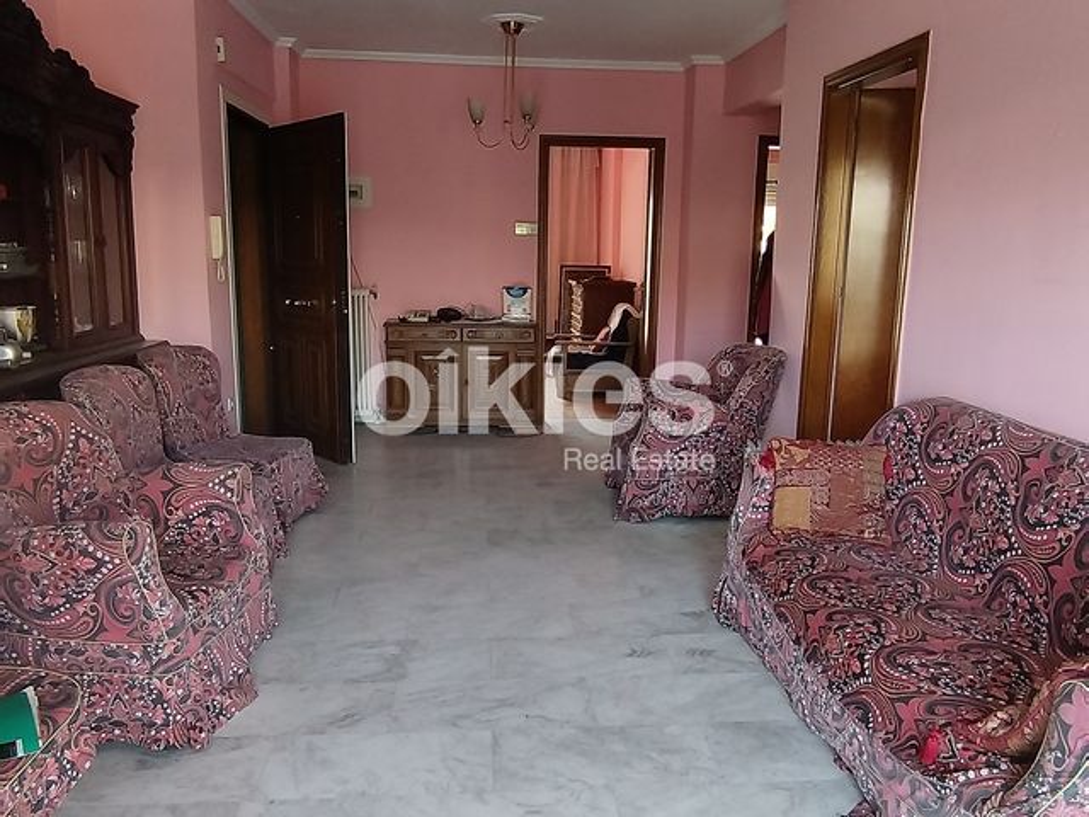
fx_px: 503
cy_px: 408
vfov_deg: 78.1
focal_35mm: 16
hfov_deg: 94.5
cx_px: 544
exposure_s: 1/33.3
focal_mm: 1.65
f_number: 2.2
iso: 110
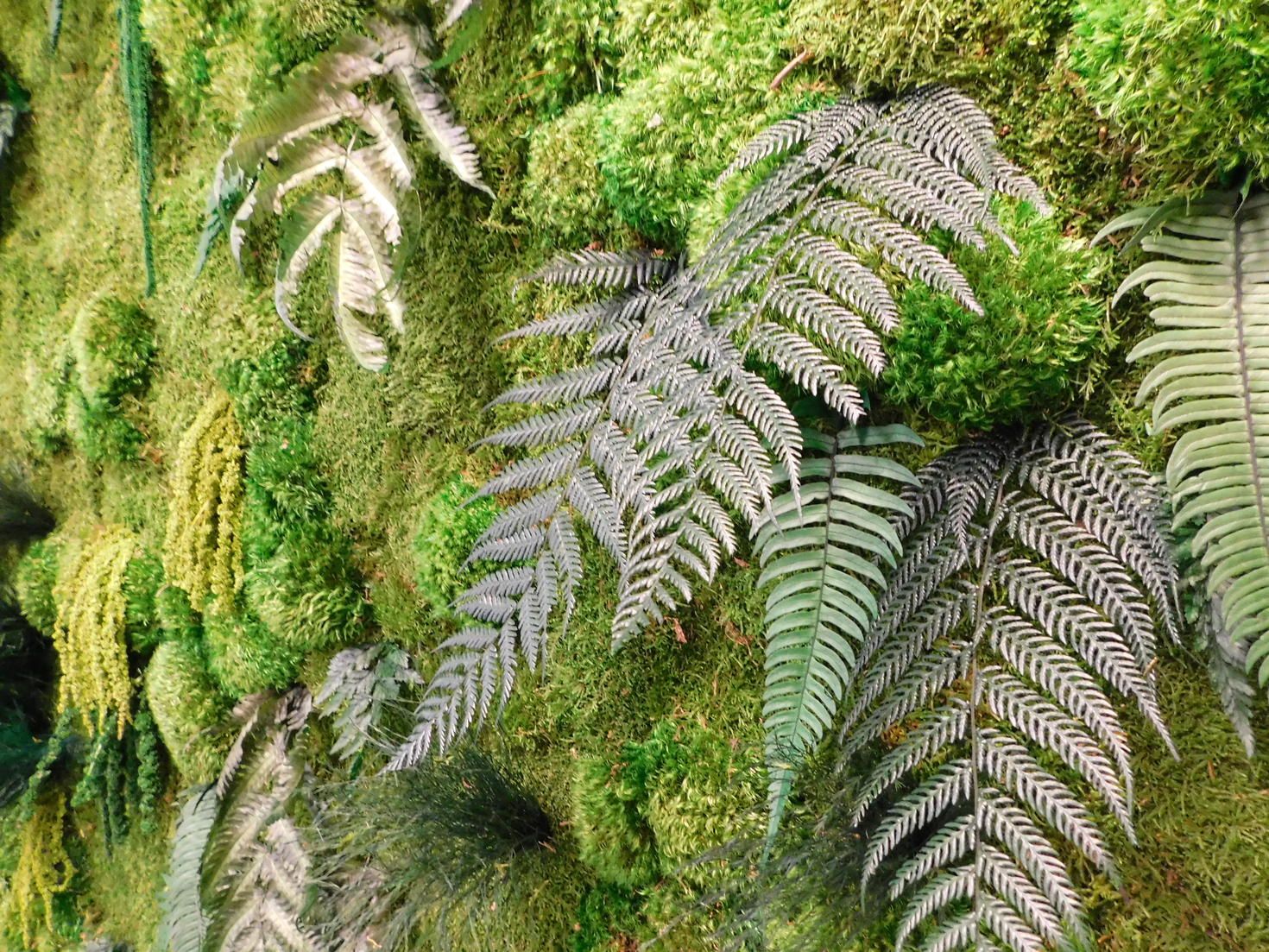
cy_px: 476
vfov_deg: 58.9
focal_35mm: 23
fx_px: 843
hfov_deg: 73.9
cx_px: 634
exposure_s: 1/8
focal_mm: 4
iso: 640
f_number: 3
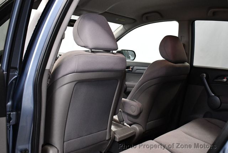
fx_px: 228
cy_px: 76
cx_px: 114
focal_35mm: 36
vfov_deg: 36.9
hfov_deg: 53.1
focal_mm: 18
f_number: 3.5
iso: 3200
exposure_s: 1/100
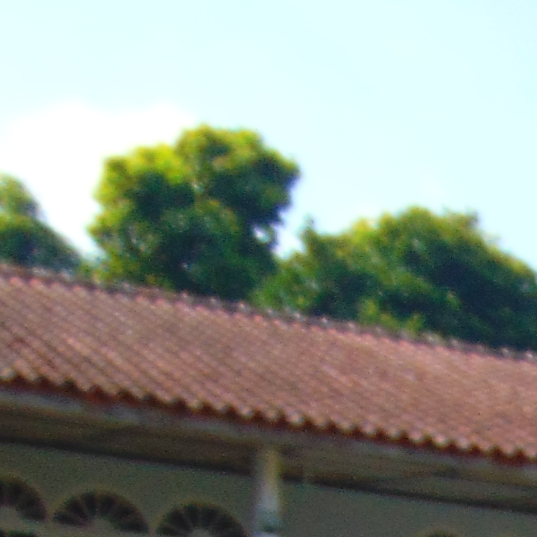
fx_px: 2756
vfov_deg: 10.3
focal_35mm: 157
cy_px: 1078
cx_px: 1133
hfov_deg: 10.1
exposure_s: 1/800
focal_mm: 5.4
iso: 80
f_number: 3.1
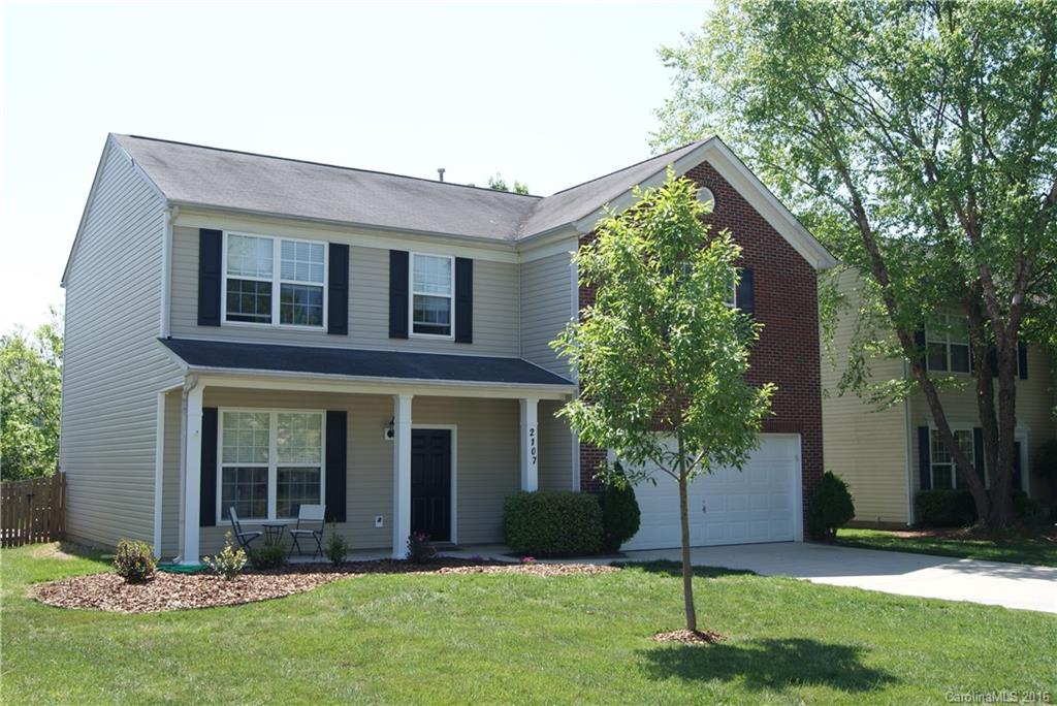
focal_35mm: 36
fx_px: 1058
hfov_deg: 53.1
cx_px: 528
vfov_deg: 36.9
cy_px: 353
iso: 100
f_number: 9
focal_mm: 24
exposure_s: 1/100
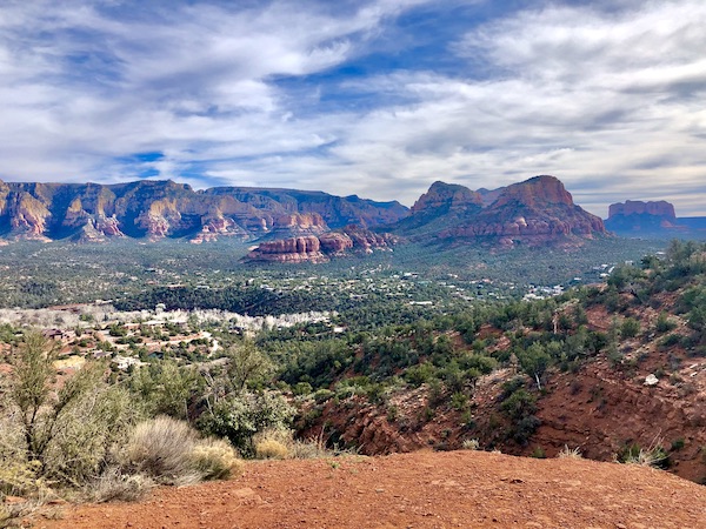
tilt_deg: -2.7
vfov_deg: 49.7
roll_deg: +2.4
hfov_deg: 63.4
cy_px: 264
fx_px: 571
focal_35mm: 28
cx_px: 353
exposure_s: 1/2525
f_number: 1.8
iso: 20
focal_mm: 4
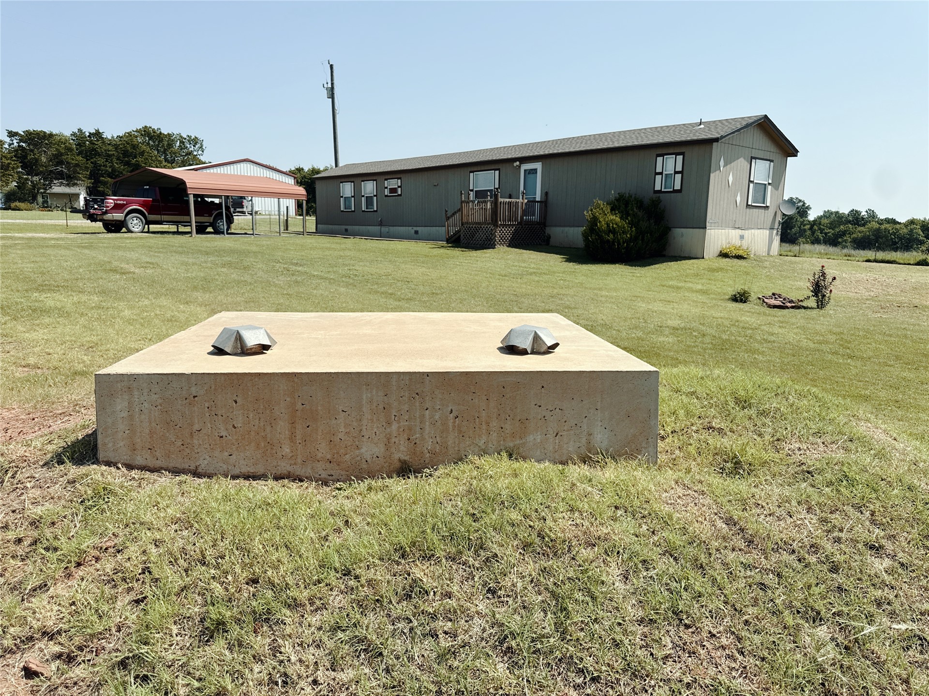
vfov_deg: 56.8
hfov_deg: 71.6
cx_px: 464
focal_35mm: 24
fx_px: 644
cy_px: 348
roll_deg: -0.4
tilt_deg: -10.5
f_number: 1.78
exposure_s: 1/5319
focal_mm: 6.76
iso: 80
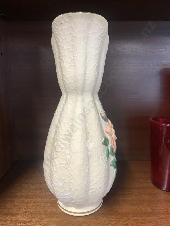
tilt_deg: -12.6
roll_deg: -0.1
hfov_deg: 53.1
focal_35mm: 26
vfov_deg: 67.3
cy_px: 113
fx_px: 170
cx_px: 85
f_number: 1.8
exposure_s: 1/50
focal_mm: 4.25
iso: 64
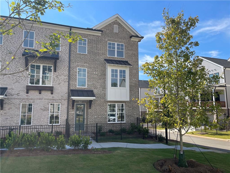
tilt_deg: +7.8
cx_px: 115
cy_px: 86
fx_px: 166
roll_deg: -0.1
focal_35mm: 25
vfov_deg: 54.9
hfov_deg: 69.4
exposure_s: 1/2545
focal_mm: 5.1
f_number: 1.6
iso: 32
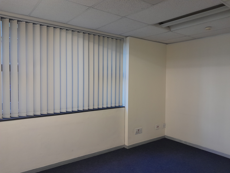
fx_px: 179
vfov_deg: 51.4
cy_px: 86
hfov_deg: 65.3
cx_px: 115
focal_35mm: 27
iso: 320
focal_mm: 4
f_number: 1.8
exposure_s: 1/33
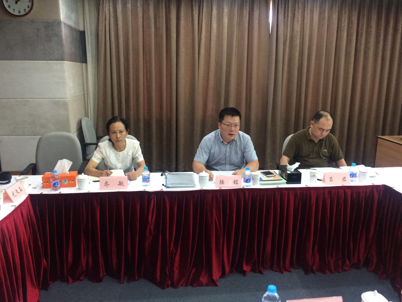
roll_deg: -0.5
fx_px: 337
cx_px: 201
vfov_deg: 48.2
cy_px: 151
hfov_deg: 61.7
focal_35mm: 29
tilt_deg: -15.8
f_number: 2.2
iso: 250
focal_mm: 4.15
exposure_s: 1/33
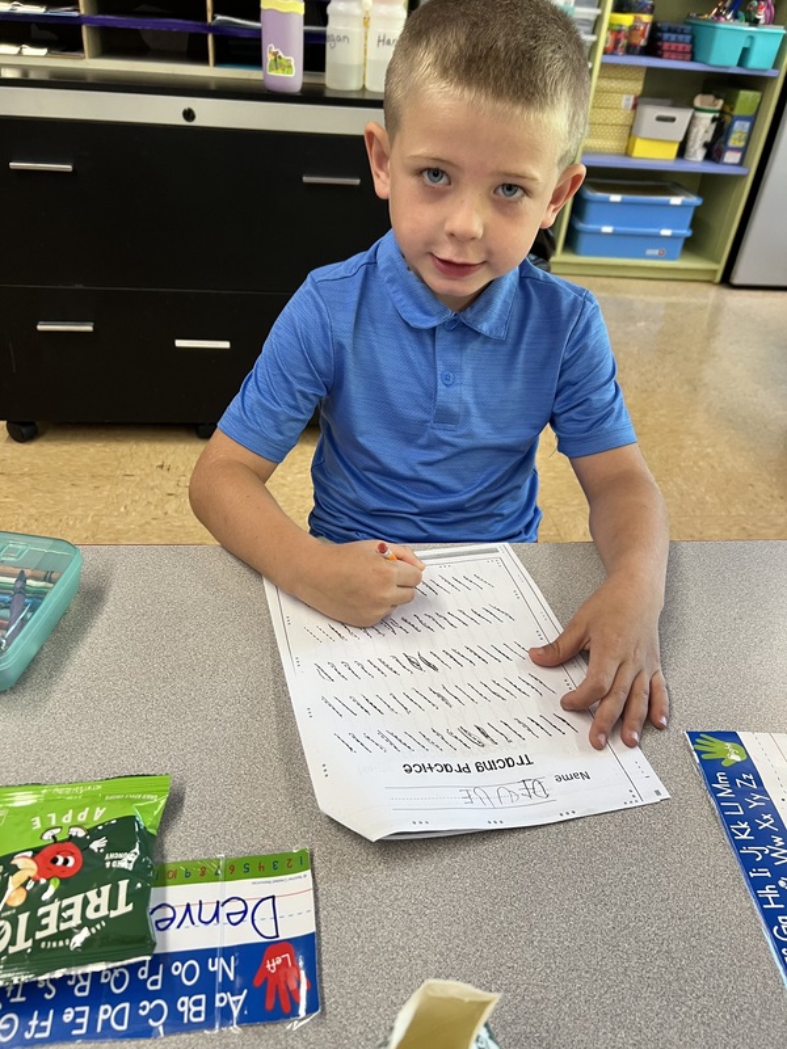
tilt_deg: -33.6
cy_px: 524
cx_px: 394
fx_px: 788
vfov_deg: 67.3
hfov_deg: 53.1
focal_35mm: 26
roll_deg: -3.4
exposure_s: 1/60
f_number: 1.5
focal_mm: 5.7
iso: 160
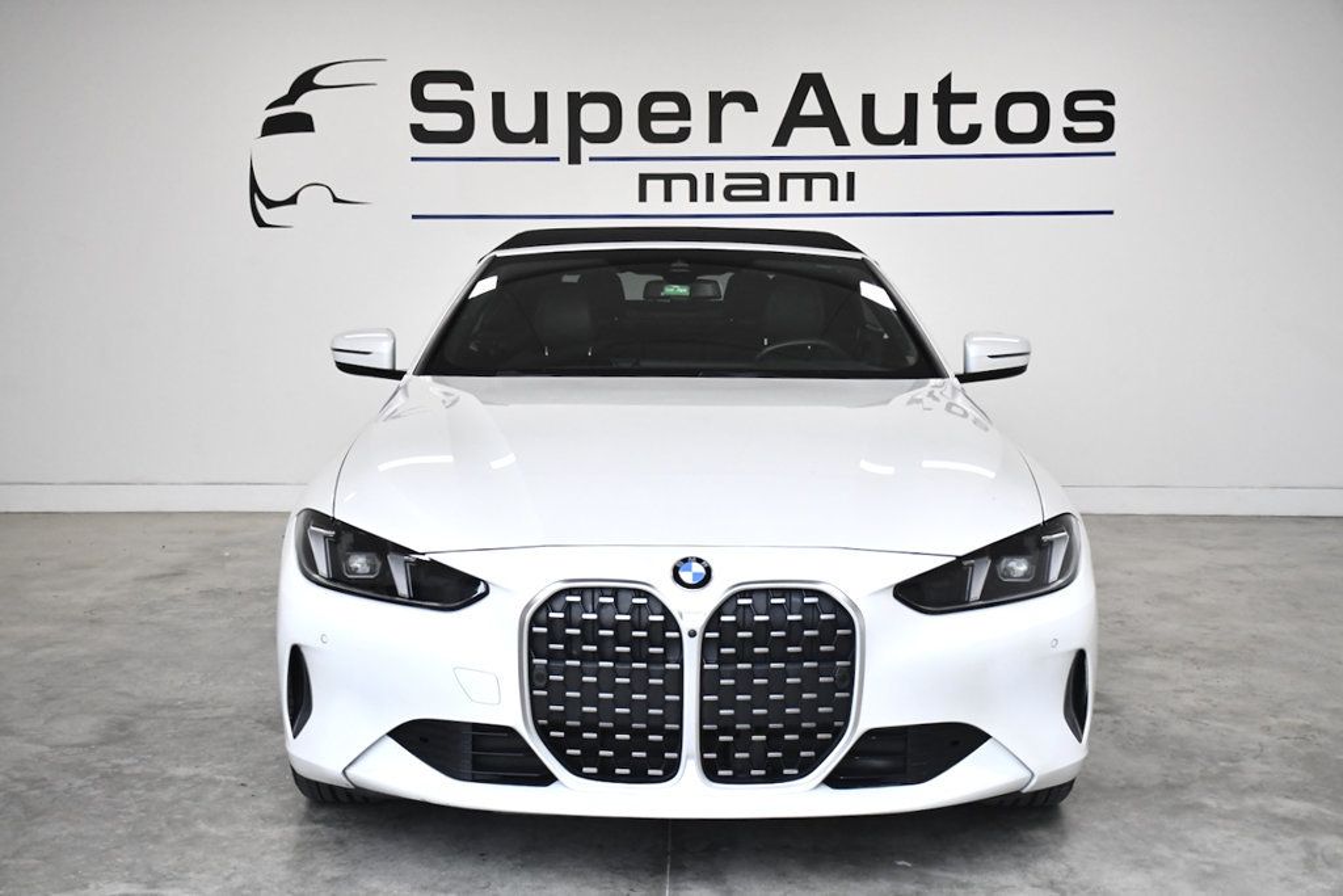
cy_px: 448
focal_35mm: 48
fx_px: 1791
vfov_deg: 28.1
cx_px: 672
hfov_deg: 41.1
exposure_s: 1/2000
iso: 2500
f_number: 4.5
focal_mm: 32
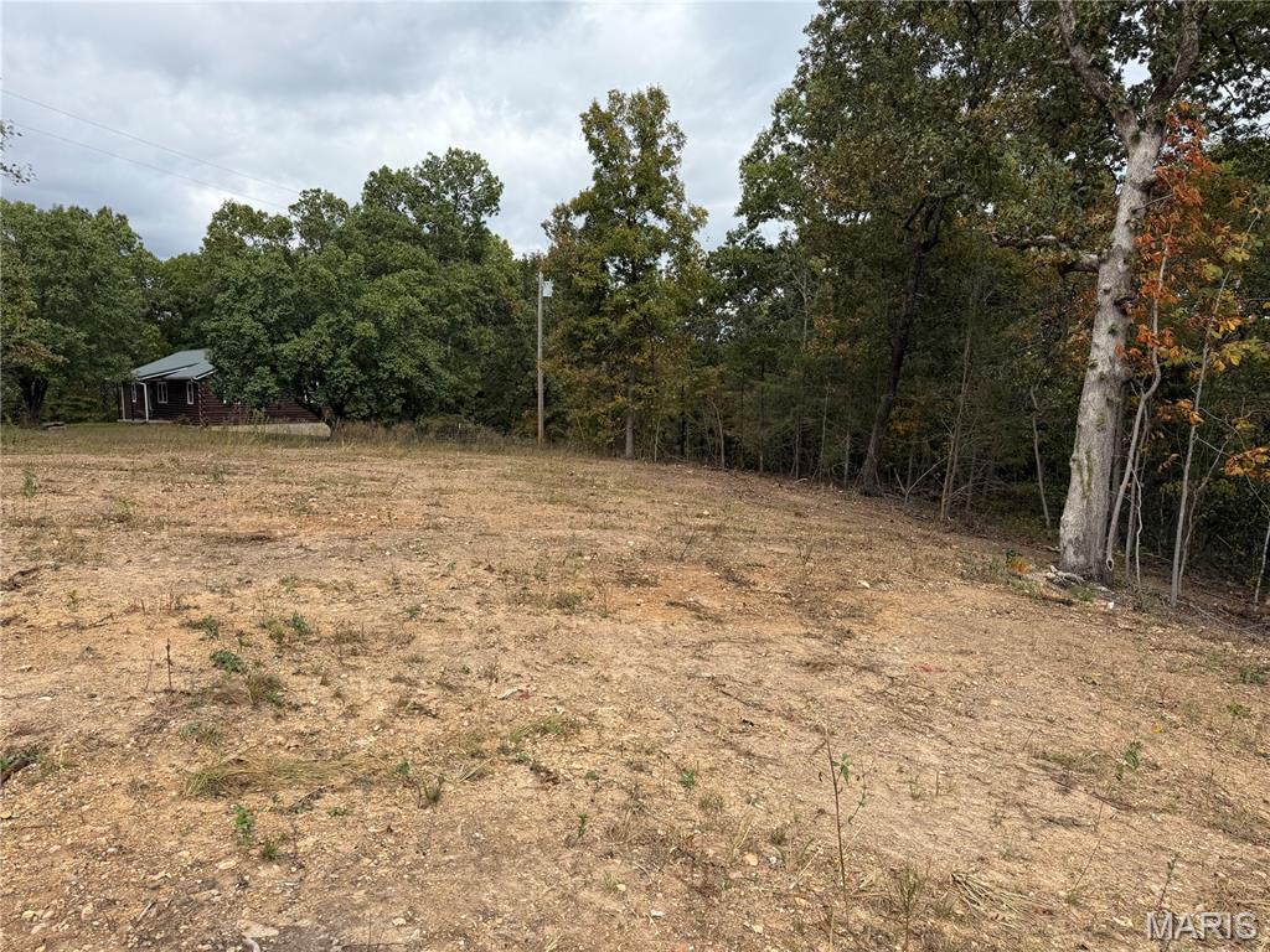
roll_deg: +0.5
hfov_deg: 71.6
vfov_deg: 56.8
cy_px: 476
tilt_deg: -6.2
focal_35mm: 24
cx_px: 635
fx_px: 881
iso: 80
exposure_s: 1/2053
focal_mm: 6.76
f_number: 1.78
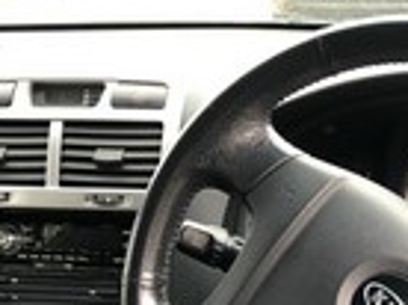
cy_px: 367
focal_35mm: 71
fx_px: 835
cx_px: 373
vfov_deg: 19.4
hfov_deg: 26.5
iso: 40
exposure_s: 1/30
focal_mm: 4
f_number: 1.8
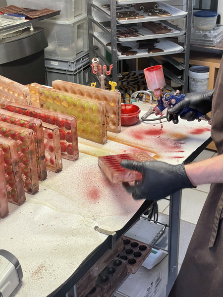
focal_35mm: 52
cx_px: 112
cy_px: 148
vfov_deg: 36.8
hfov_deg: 28.0
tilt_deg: -26.9
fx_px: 447
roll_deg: +2.3
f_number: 2
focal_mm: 6
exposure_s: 1/50
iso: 250
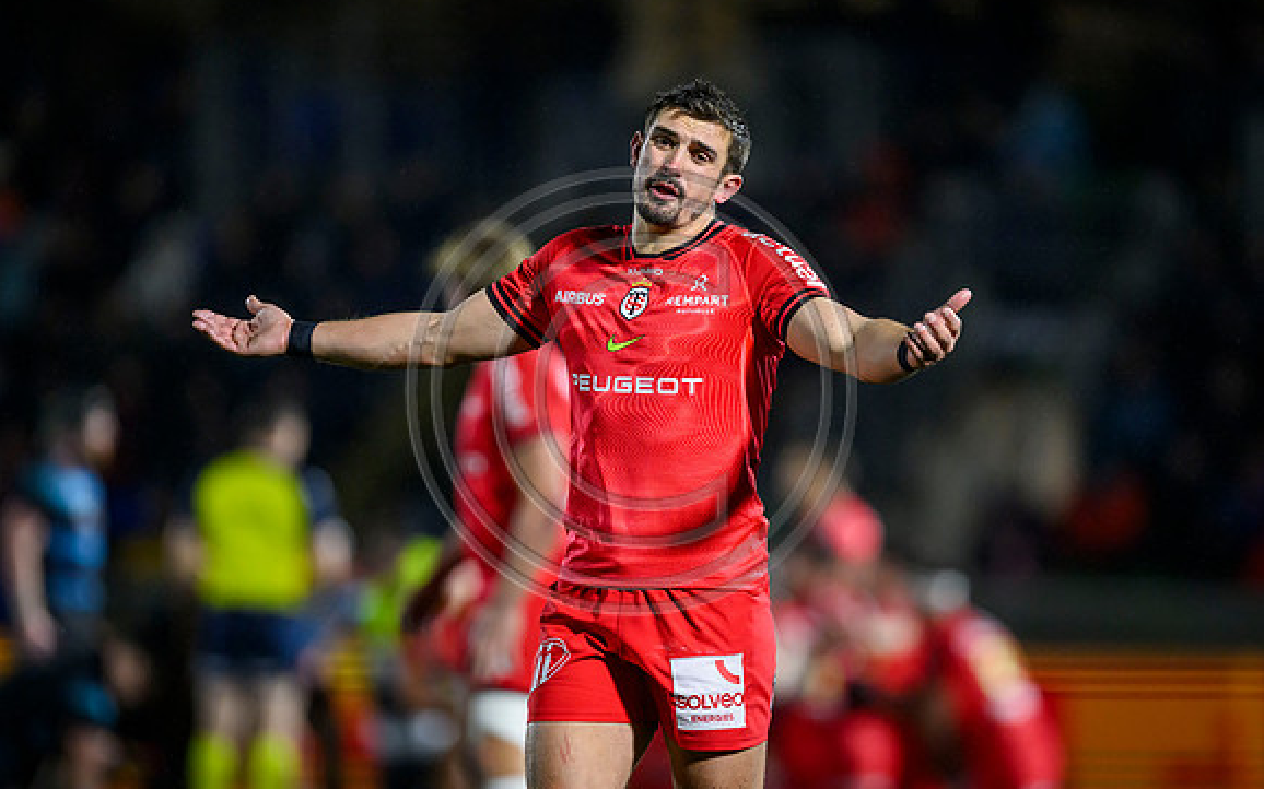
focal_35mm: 458
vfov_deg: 2.9
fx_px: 15774
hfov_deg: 4.6
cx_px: 707
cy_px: 423
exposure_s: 1/2000
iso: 5000
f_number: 3.2
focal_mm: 400
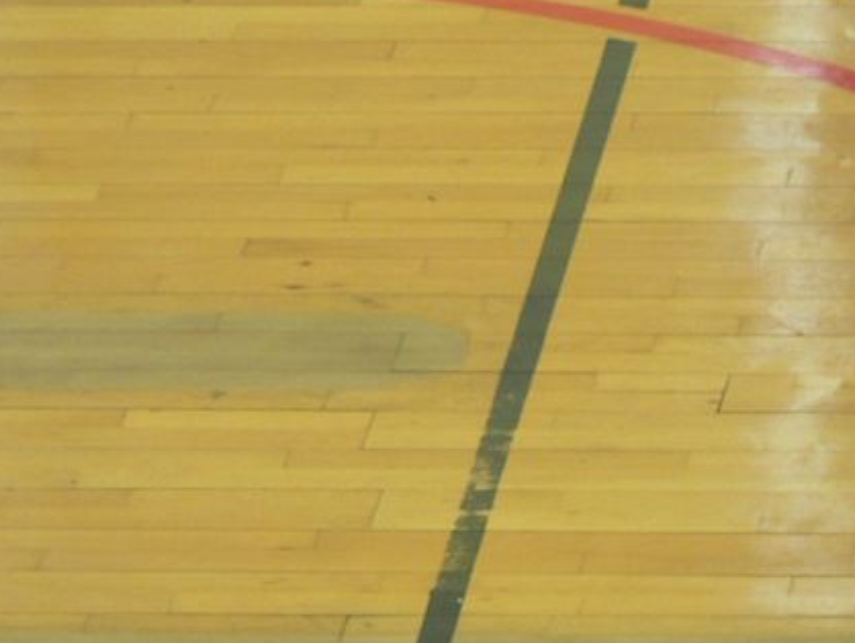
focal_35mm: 620
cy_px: 799
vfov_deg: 2.4
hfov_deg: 3.2
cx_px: 1082
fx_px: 15323
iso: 100
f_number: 3.3
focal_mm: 35.9
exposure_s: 1/30
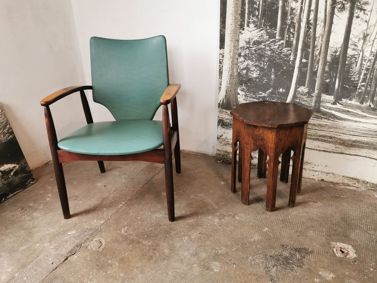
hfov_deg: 65.3
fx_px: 294
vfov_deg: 51.4
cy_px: 142
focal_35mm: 27
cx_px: 188
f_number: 1.6
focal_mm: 5.56
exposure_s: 1/60
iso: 250
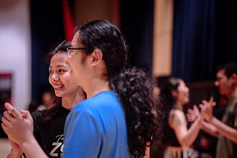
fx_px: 494
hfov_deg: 26.7
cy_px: 117
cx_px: 62
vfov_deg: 18.1
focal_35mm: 75
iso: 1600
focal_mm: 50
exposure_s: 1/200
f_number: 1.2
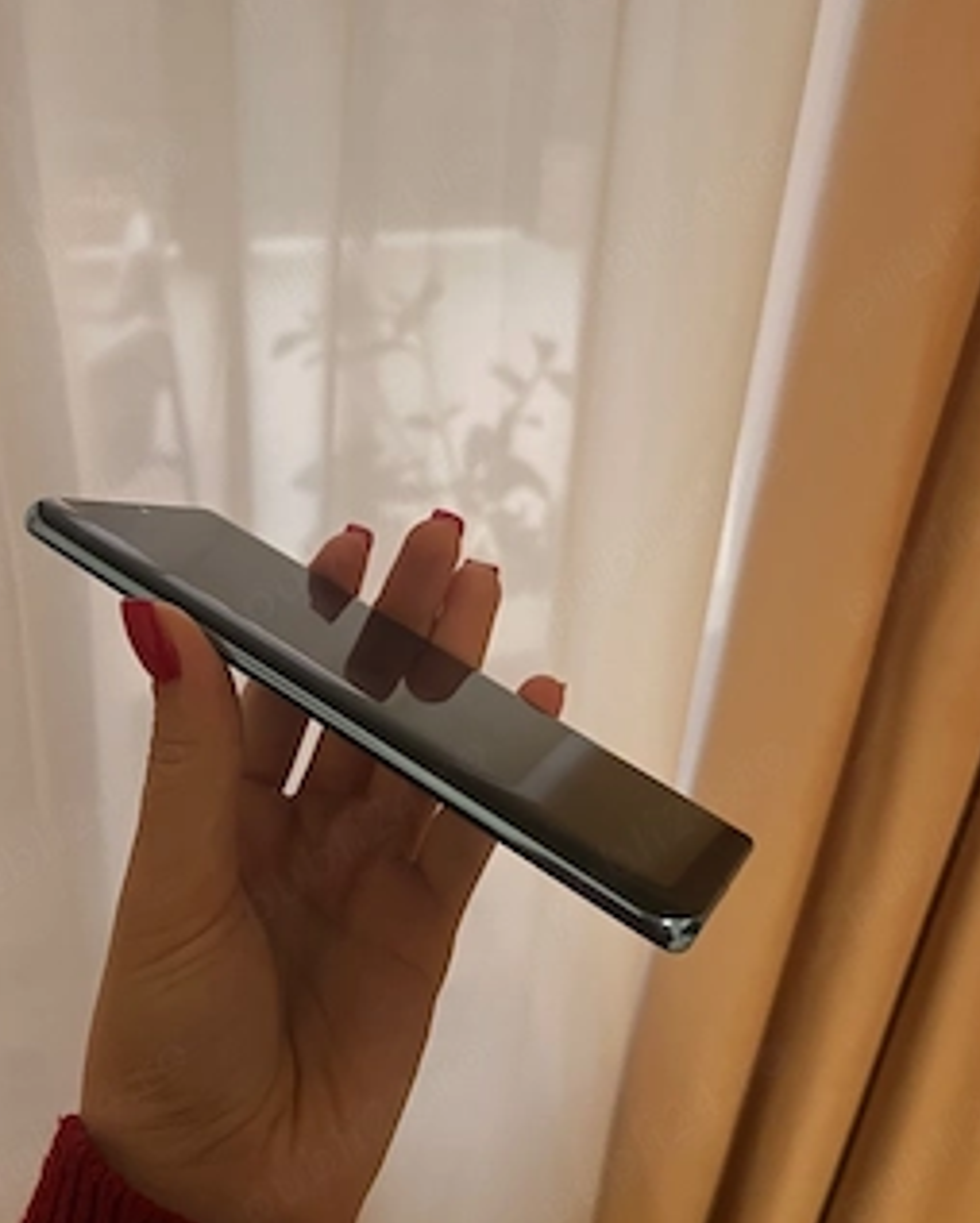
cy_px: 579
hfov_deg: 45.8
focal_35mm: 32
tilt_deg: -29.3
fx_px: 1159
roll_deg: -2.8
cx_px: 440
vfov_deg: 55.6
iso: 200
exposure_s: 1/50
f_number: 1.6
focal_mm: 5.1
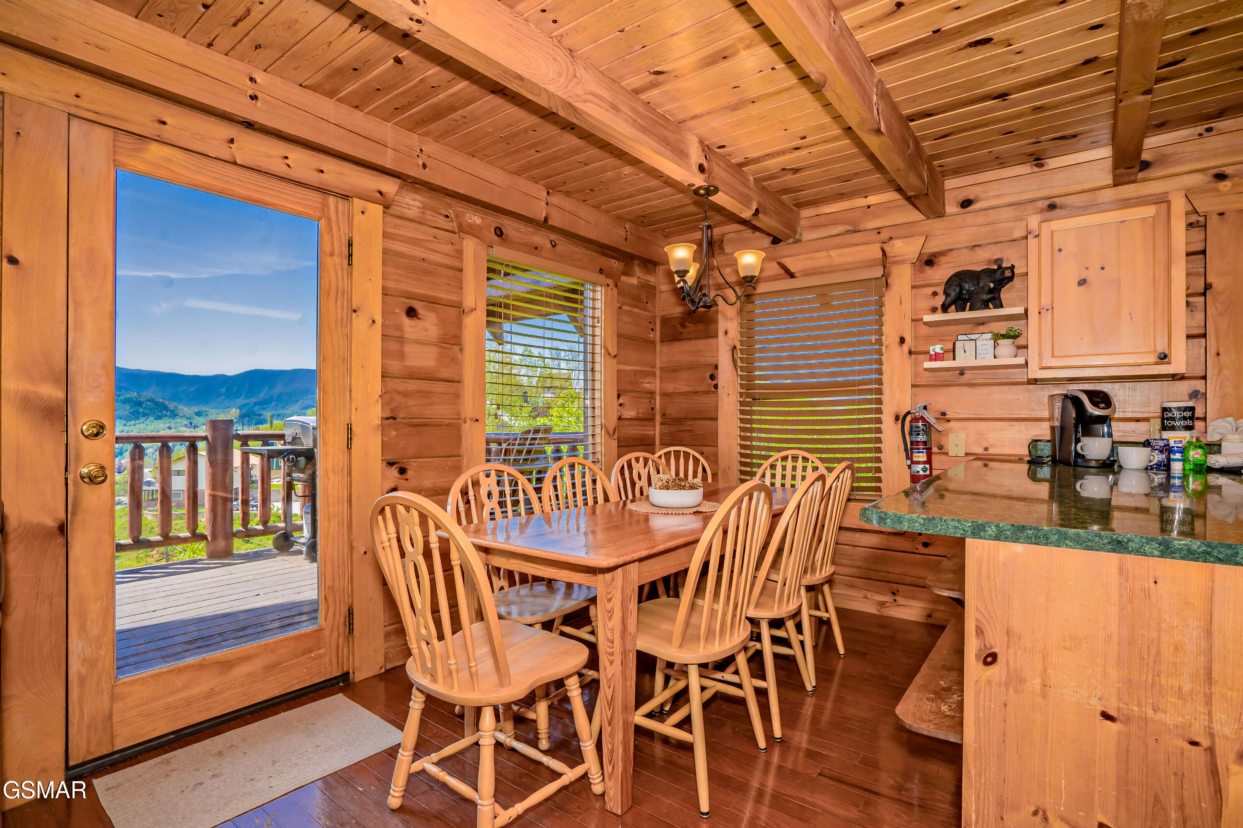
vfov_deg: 70.4
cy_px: 414
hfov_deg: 93.3
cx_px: 622
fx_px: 587
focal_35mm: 17
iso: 160
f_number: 9
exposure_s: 1/200
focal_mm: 17
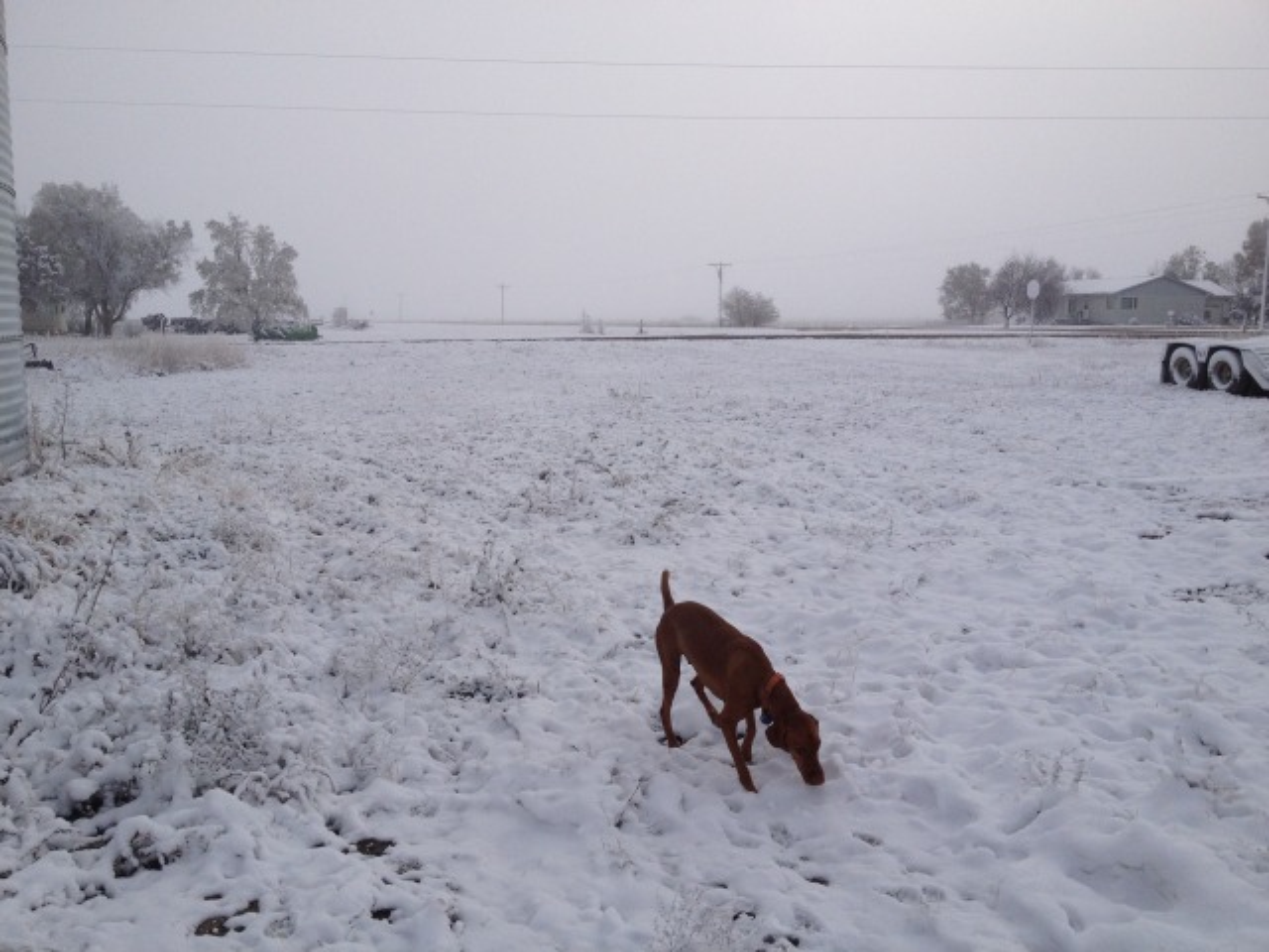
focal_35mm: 35
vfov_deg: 40.7
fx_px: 1283
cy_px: 476
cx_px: 634
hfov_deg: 52.6
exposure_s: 1/3067
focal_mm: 4.28
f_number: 2.4
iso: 50
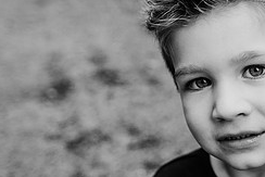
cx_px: 252
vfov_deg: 23.8
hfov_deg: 32.7
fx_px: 420
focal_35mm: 57
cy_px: 72
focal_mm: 24
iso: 250
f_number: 2.8
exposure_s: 1/400
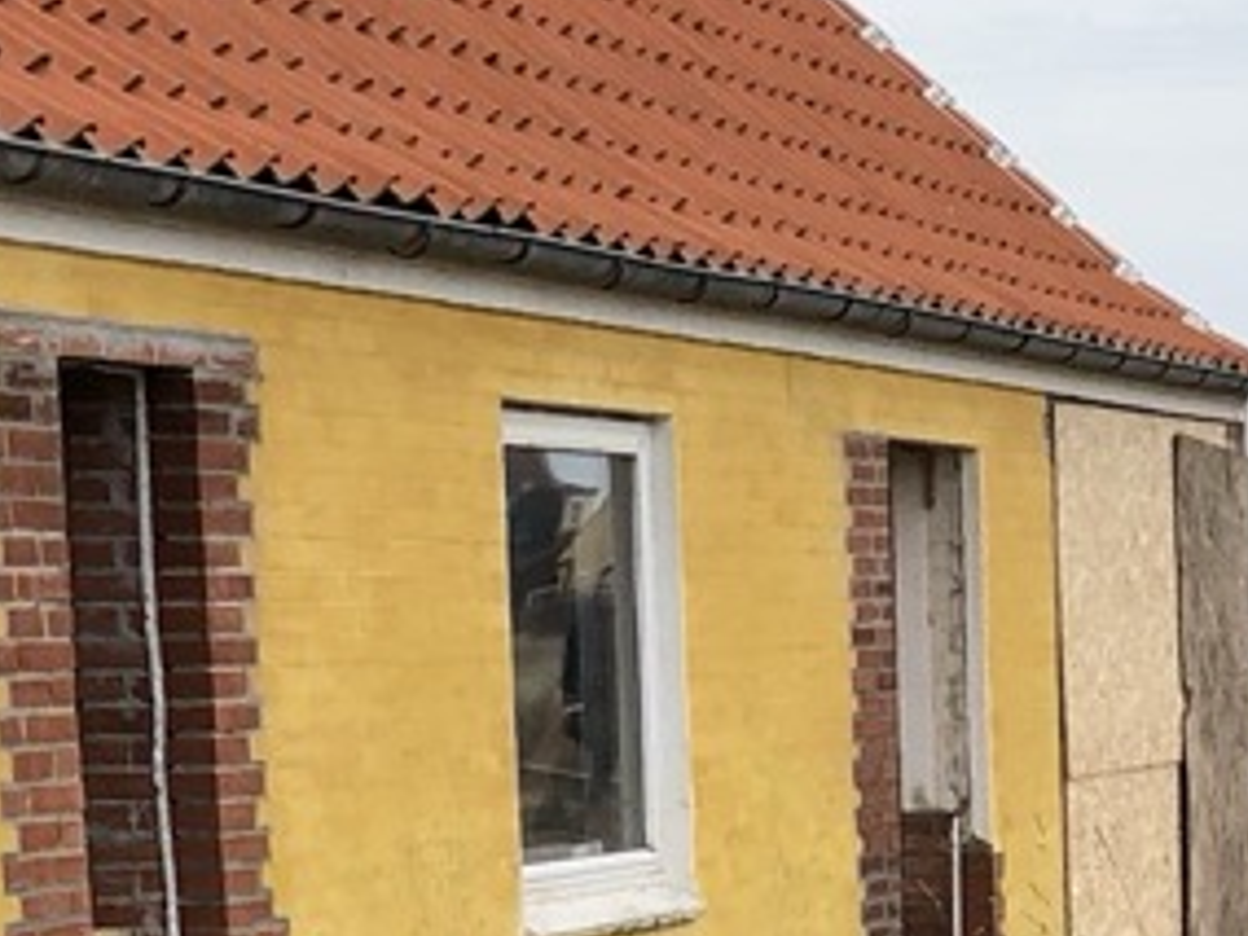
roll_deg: +0.5
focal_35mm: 138
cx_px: 1709
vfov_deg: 10.3
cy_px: 1498
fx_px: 4975
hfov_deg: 13.7
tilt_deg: -9.5
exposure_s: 1/666
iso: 20
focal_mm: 3.99
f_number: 1.8
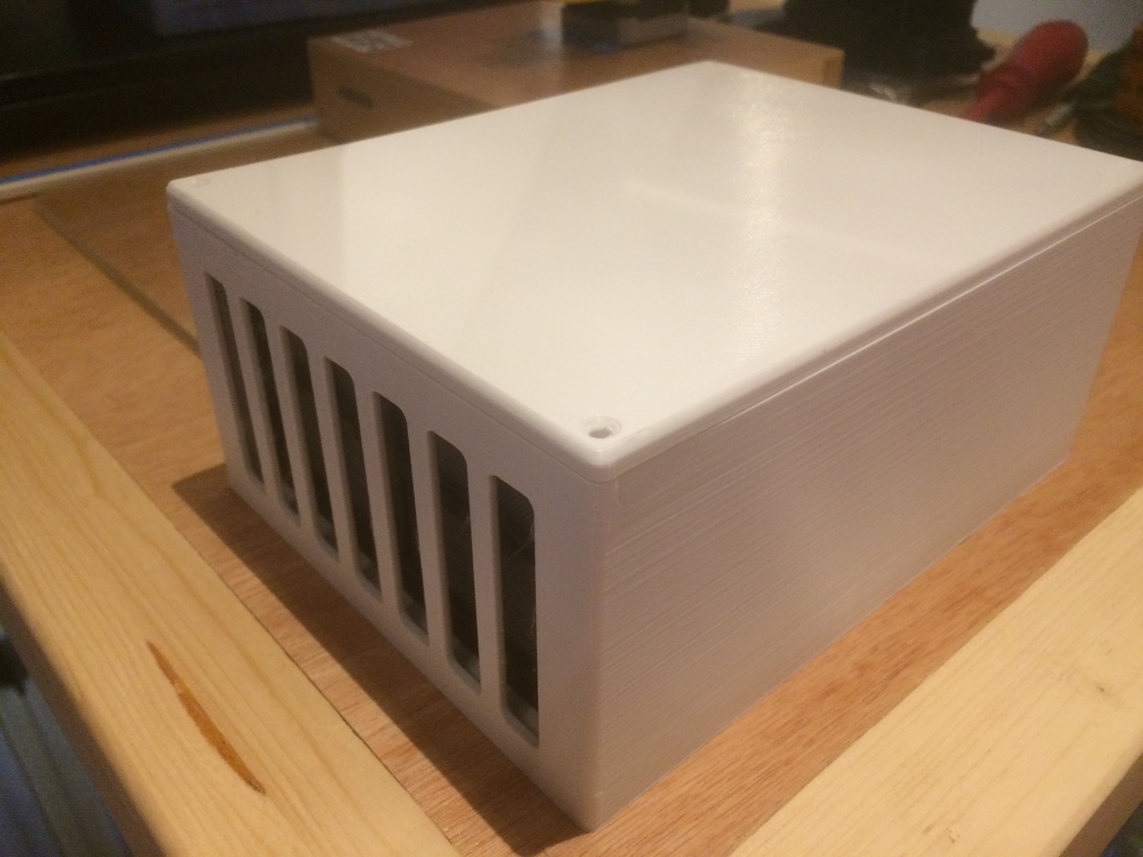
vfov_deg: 48.2
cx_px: 572
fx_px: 958
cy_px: 428
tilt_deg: -33.3
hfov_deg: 61.7
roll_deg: +0.1
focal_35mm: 29
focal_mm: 4.15
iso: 320
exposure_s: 1/33
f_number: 2.2
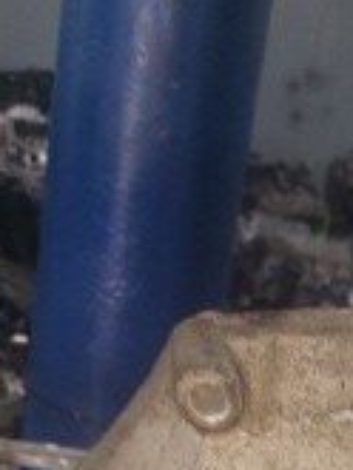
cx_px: 675
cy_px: 863
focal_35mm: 97
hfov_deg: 13.4
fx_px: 1317
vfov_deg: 16.6
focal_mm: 5.23
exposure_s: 1/50
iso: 200
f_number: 1.8
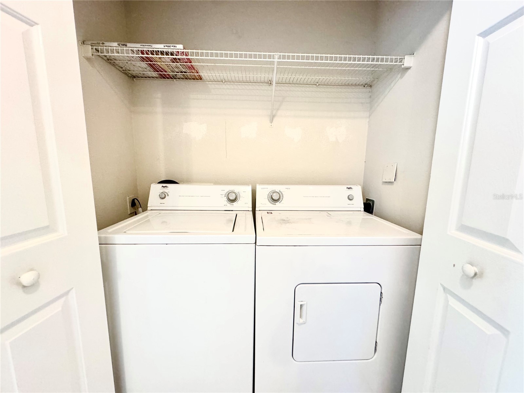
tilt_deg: -9.4
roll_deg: -0.5
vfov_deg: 85.7
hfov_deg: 102.1
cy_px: 196
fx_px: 212
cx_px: 262
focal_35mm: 14
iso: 400
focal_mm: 2.22
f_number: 2.2
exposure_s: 1/60
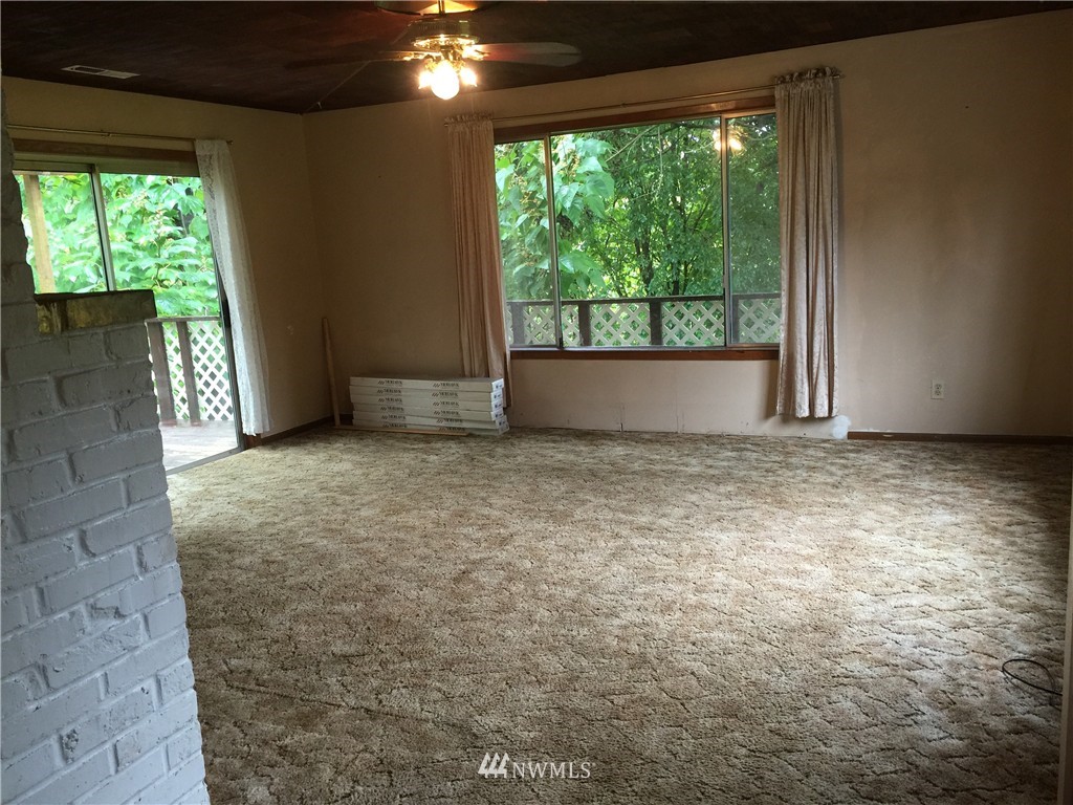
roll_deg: +2.4
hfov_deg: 61.7
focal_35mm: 29
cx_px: 536
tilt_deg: -10.8
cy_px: 402
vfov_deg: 48.2
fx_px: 899
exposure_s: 1/15
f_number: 2.2
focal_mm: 4.15
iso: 50
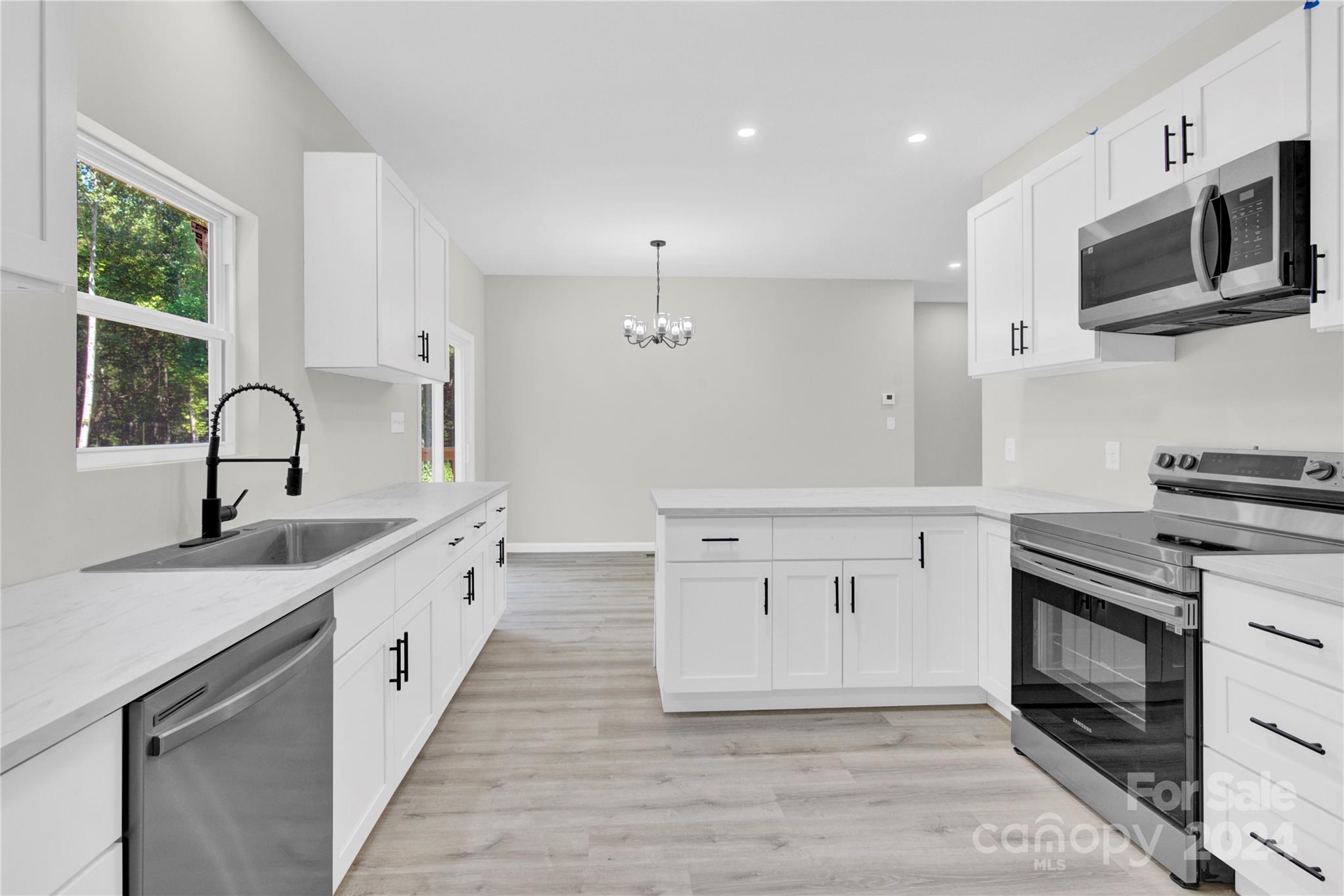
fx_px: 597
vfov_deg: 73.8
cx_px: 672
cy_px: 448
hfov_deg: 96.7
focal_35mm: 16
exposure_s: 1/25
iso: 800
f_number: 9
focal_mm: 16
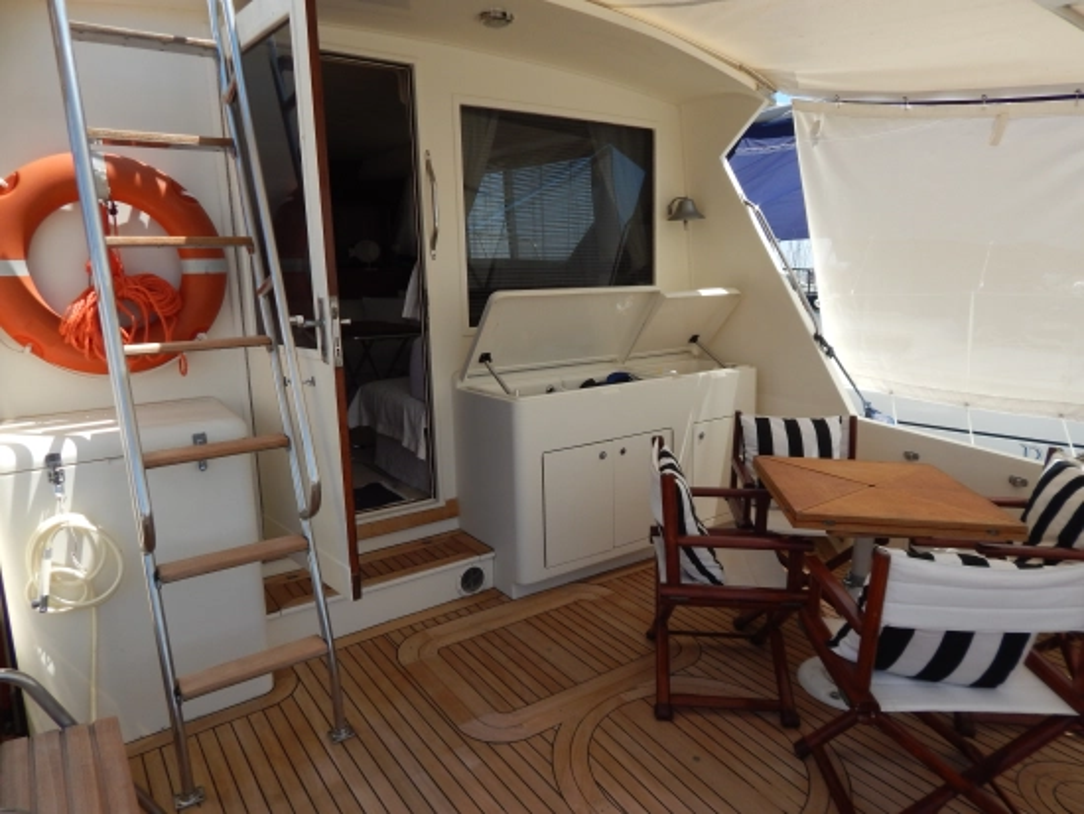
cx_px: 542
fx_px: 721
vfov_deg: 58.9
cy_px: 407
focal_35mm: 23
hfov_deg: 73.9
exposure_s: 1/1250
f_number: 3
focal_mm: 4
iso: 125
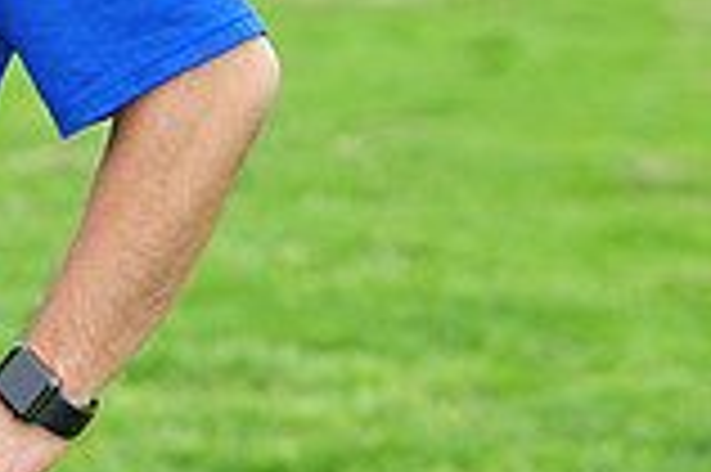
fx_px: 9391
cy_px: -288
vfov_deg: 2.9
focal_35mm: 476
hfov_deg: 4.3
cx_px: -500
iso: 400
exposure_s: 1/200
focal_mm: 130
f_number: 7.1
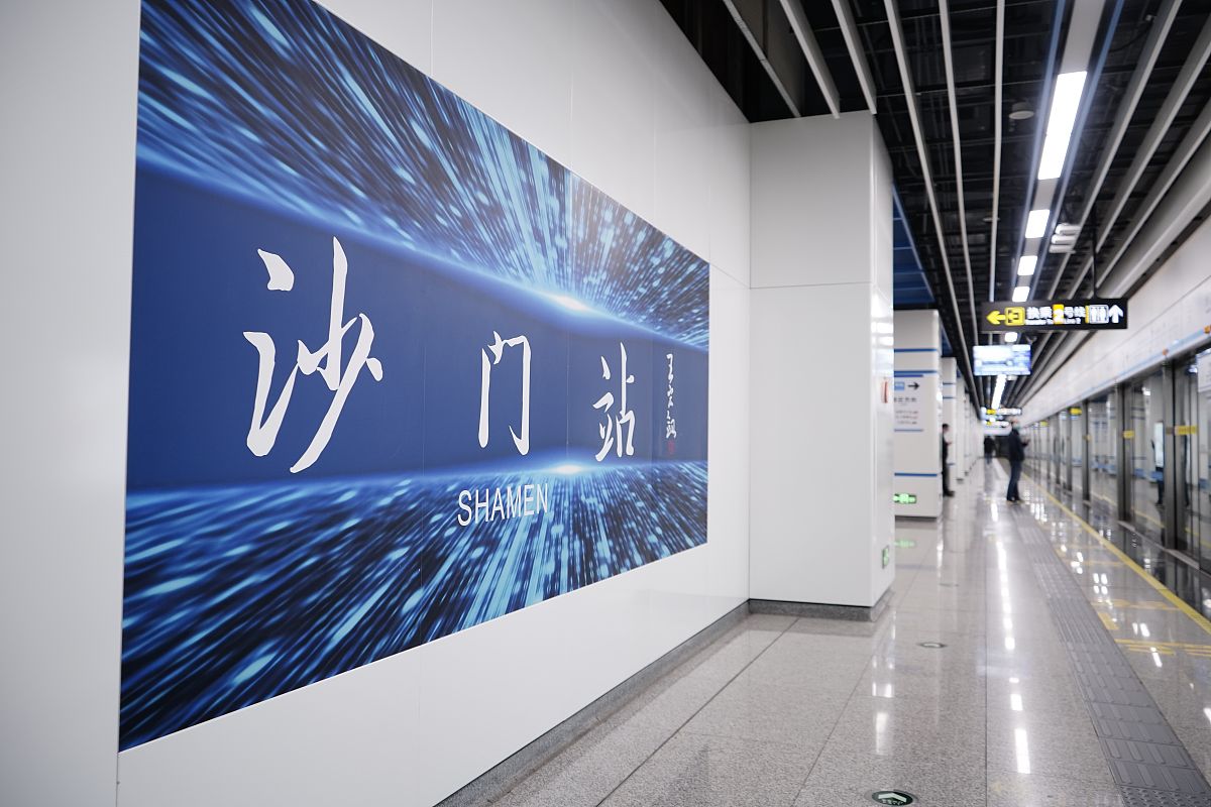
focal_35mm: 28
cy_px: 404
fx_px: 942
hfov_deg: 65.5
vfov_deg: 46.4
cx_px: 606
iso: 400
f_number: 3.5
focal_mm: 28
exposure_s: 1/30
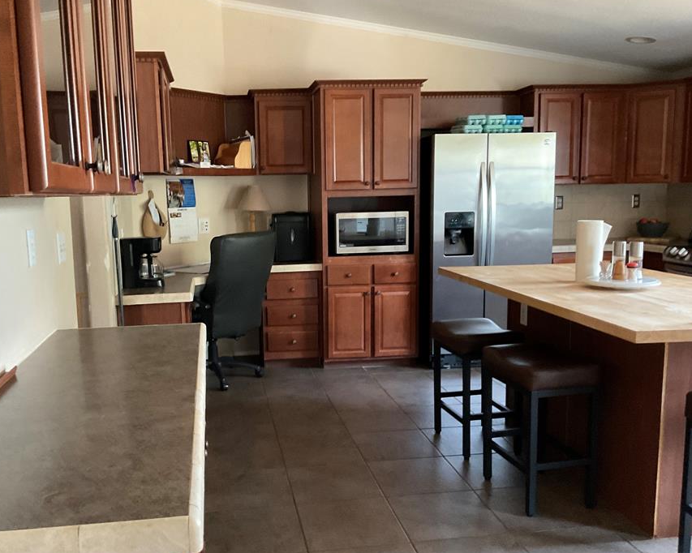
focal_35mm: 34
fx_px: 696
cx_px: 286
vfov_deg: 43.3
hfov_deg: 52.6
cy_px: 292
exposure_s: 1/32
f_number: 1.8
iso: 320
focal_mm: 3
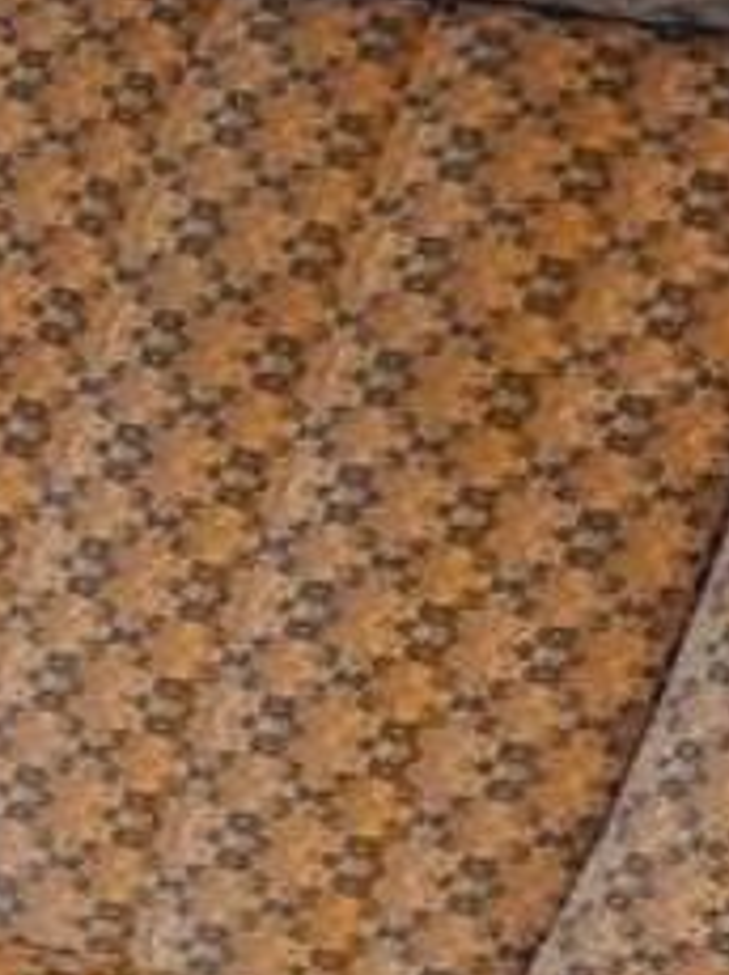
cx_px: -576
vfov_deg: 10.9
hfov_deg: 8.2
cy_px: 1554
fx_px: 4895
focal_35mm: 174
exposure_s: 1/30
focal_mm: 4.6
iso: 320
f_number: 1.8
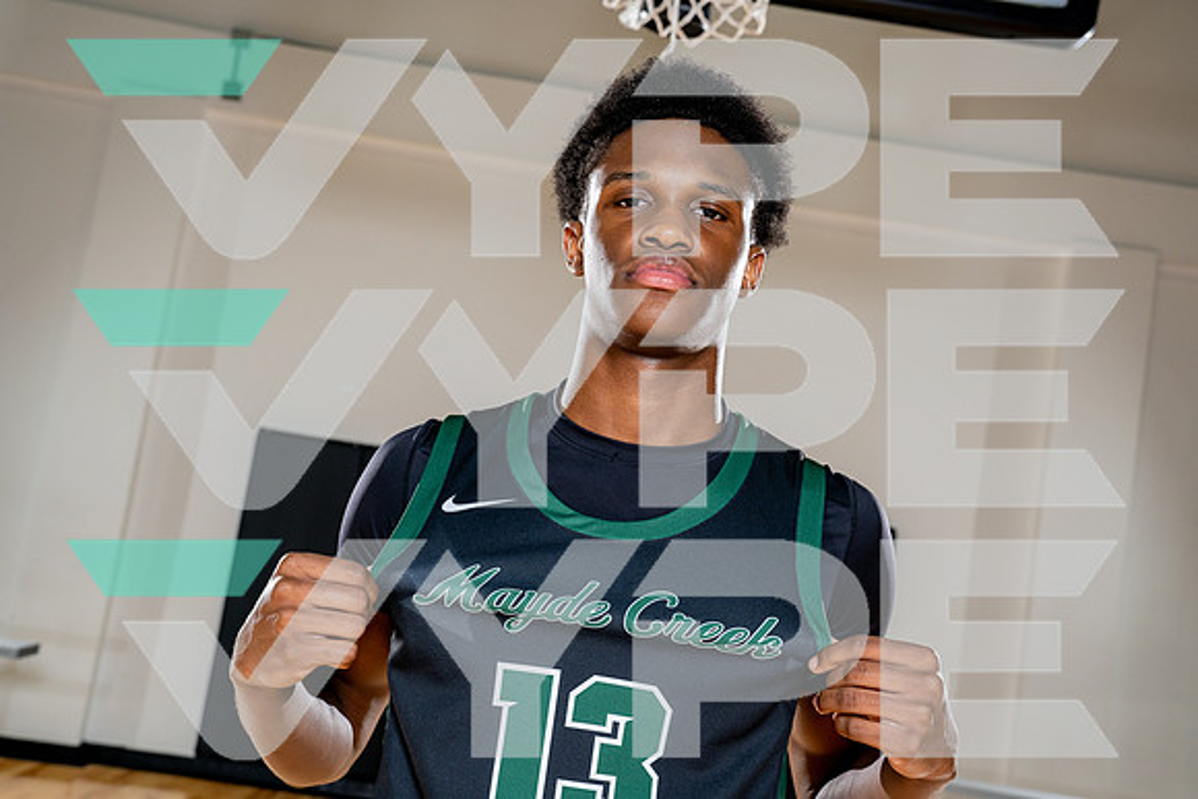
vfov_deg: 31.9
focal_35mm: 42
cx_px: 599
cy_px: 400
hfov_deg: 46.4
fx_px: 1398
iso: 250
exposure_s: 1/250
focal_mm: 42
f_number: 7.1
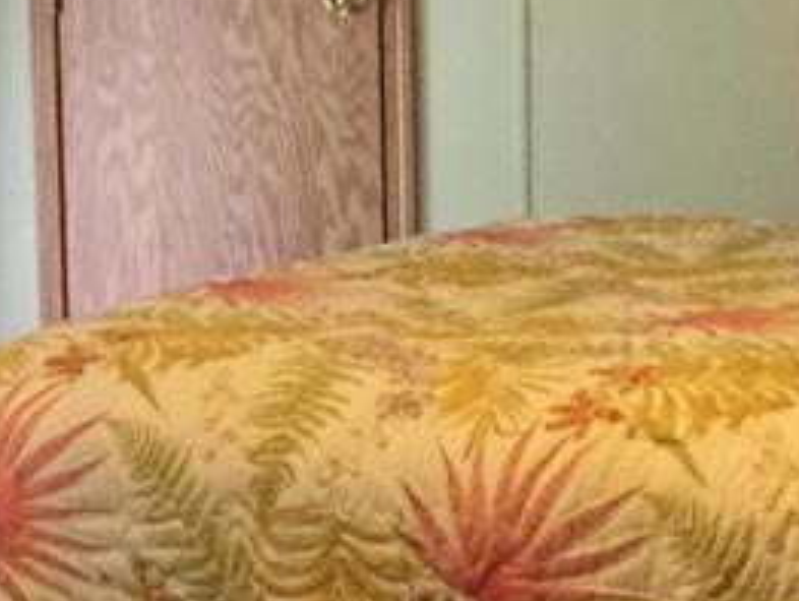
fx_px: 2795
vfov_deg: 12.3
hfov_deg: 16.2
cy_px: 244
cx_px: 278
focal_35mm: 121
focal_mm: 3.3
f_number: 2.4
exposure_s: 1/30
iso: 200
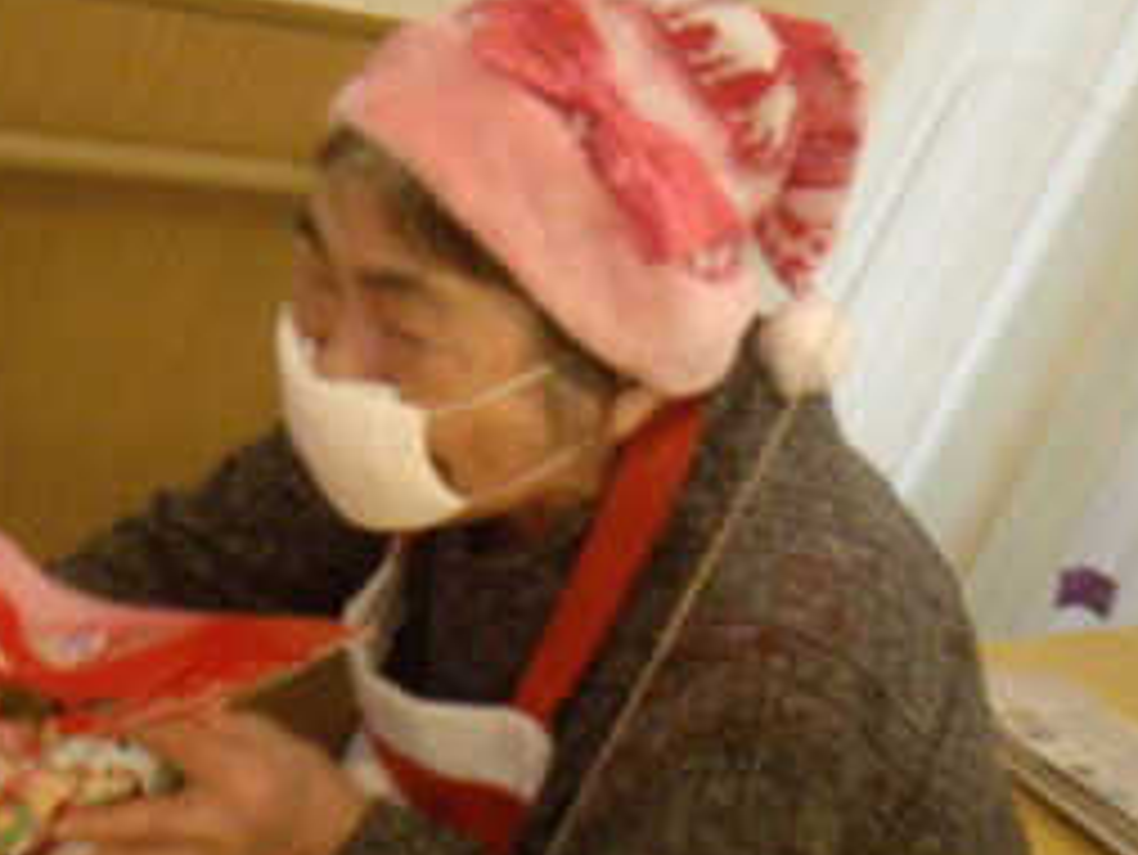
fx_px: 2960
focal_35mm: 90
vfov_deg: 16.4
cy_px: 378
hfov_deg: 21.7
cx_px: 382
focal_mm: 7.9
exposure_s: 1/40
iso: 400
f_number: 2.8
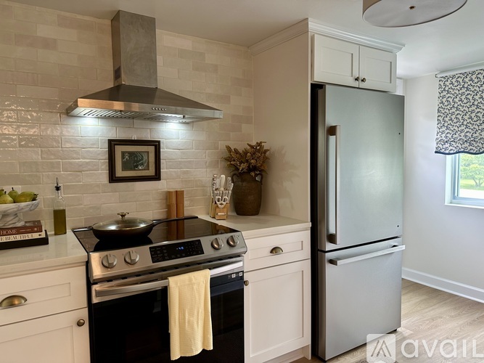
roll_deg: +0.3
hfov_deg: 71.6
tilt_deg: -3.7
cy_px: 182
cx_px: 242
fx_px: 336
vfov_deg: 56.8
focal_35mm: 24
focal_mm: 6.86
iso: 100
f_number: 1.78
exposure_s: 1/120
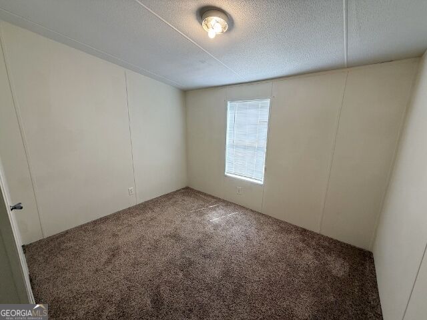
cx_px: 214
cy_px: 160
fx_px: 173
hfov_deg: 102.1
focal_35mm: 14
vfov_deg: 85.7
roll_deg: -0.8
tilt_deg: -12.7
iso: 64
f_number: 2.2
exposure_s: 1/120
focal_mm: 2.22
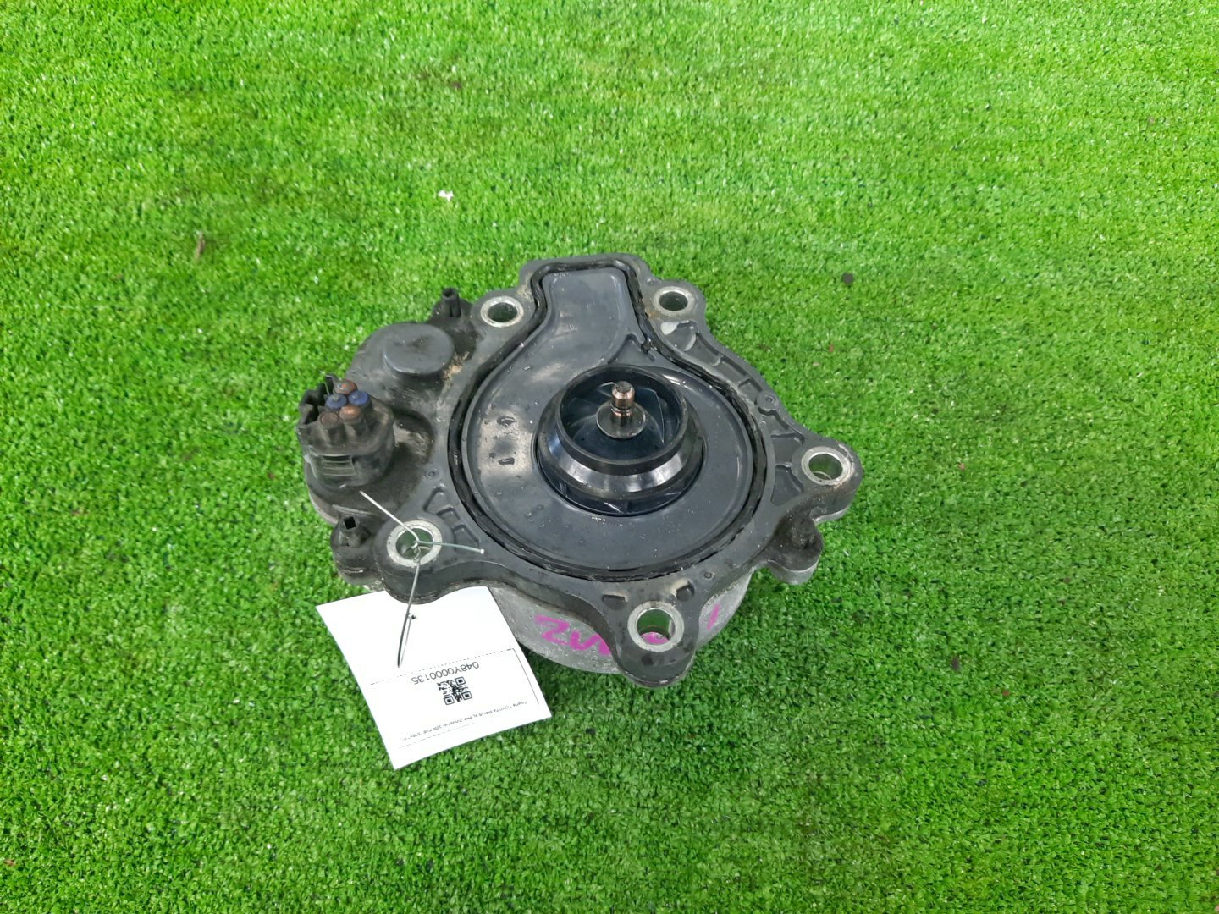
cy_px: 457
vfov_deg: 54.9
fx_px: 880
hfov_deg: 69.4
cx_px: 610
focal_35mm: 25
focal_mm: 4.6
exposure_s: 1/50
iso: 270
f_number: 2
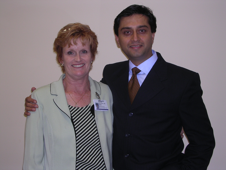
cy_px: 85
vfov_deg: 29.7
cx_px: 113
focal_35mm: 49
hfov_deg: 38.9
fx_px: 320
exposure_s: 1/60.1
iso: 100
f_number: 3.1
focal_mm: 7.5
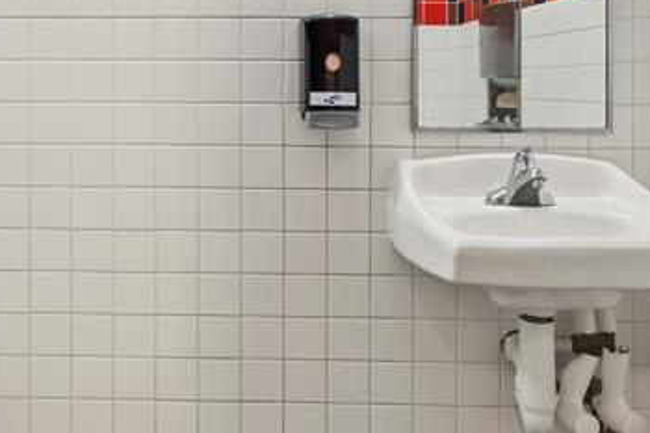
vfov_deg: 32.1
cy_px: 116
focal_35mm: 41
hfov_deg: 46.7
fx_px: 740
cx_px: 215
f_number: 11
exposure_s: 4
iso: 100
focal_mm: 14
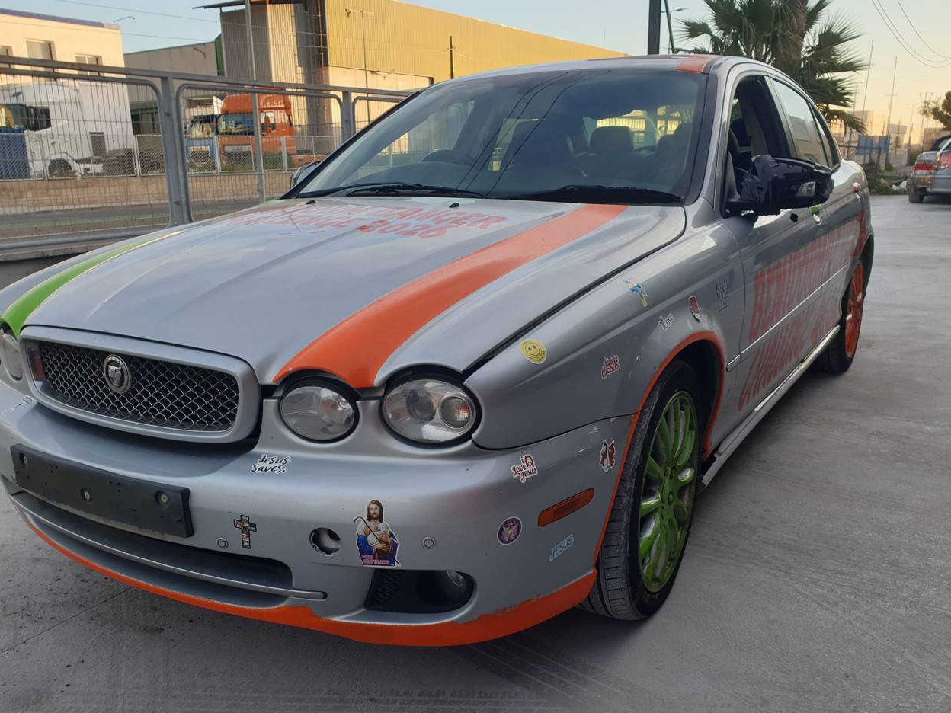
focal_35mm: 30
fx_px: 824
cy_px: 381
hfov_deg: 59.9
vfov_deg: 46.8
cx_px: 441
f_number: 2.4
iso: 50
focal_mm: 4.3
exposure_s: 1/246
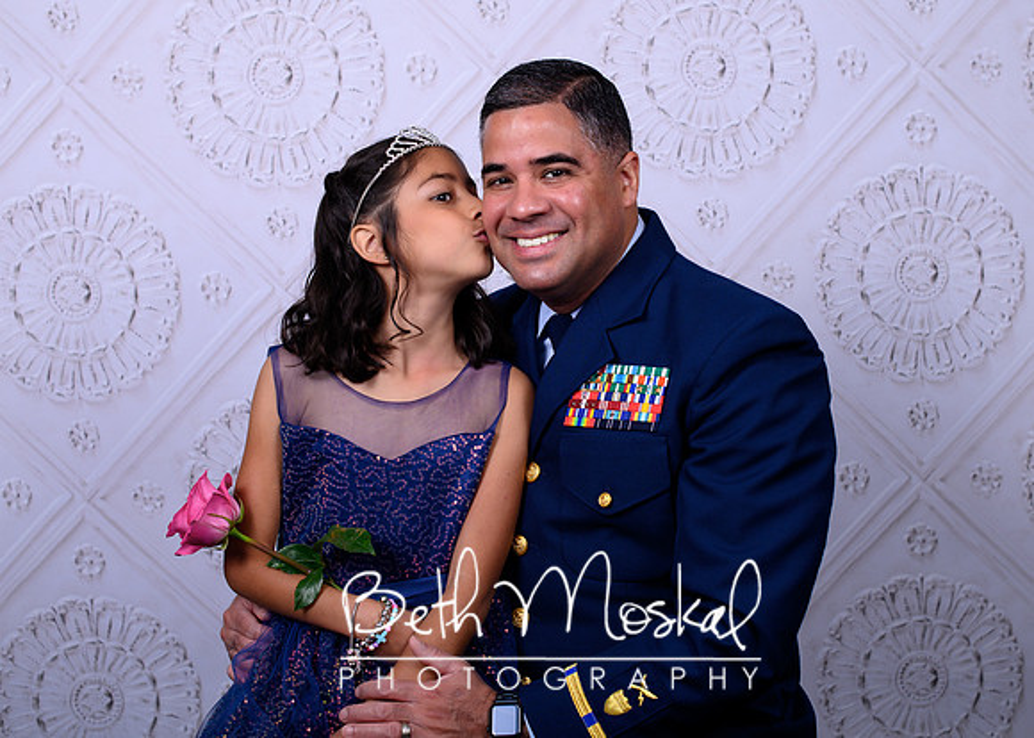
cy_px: 333
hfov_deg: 31.3
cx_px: 562
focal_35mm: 63
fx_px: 1842
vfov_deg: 22.6
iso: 100
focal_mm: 50
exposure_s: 1/200
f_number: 5.6
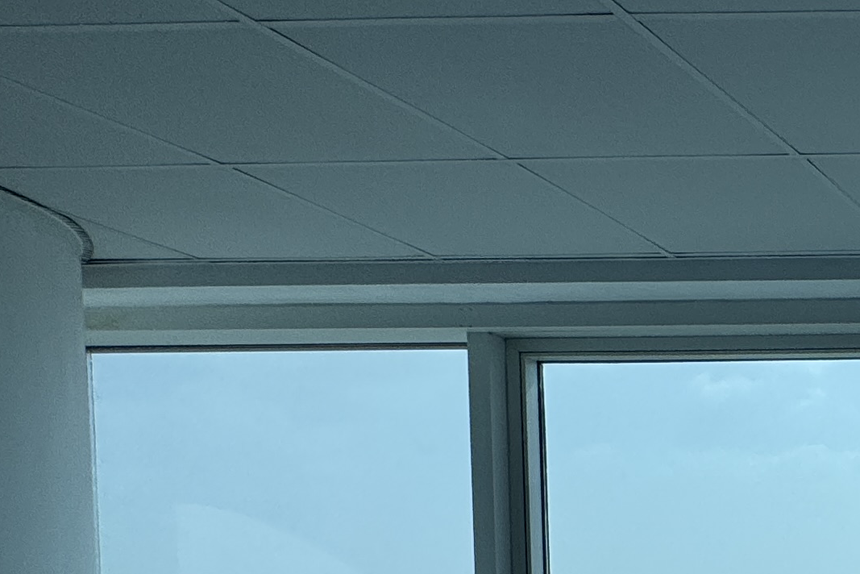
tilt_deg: -3.1
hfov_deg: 25.2
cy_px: 702
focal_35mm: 55
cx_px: 1357
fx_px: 1314
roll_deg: -0.4
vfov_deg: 22.5
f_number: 2.2
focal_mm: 2.22
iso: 50
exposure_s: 1/1789
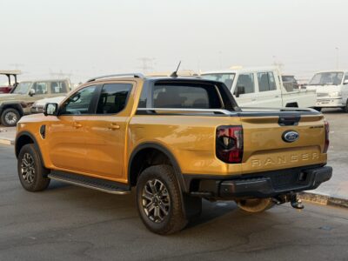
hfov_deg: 39.7
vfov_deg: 30.3
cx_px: 174
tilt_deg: -5.7
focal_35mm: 48
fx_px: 483
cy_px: 130
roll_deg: +0.8
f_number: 1.78
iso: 64
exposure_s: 1/740
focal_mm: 6.76
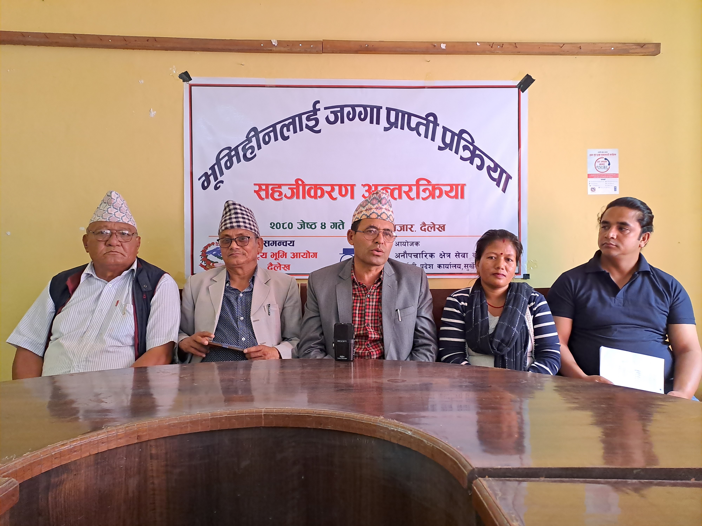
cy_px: 263
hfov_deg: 69.4
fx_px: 507
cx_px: 351
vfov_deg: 54.9
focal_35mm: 25
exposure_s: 1/25
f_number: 1.8
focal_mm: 4.65
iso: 320
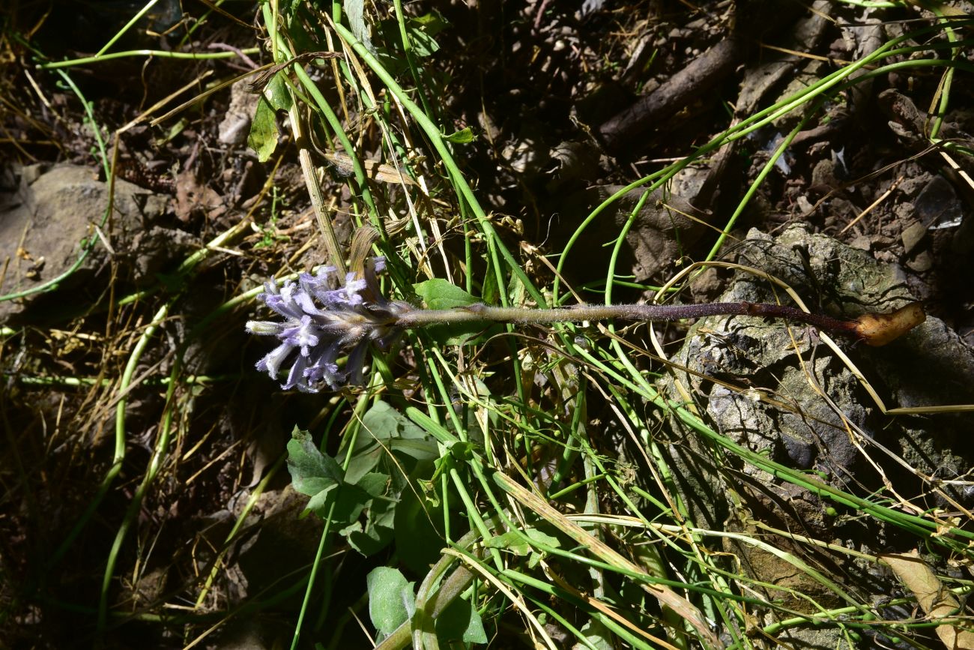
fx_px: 1948
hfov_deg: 28.1
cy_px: 325
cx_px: 487
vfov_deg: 18.9
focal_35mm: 72
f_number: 22
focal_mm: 72
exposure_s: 1/100
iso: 400
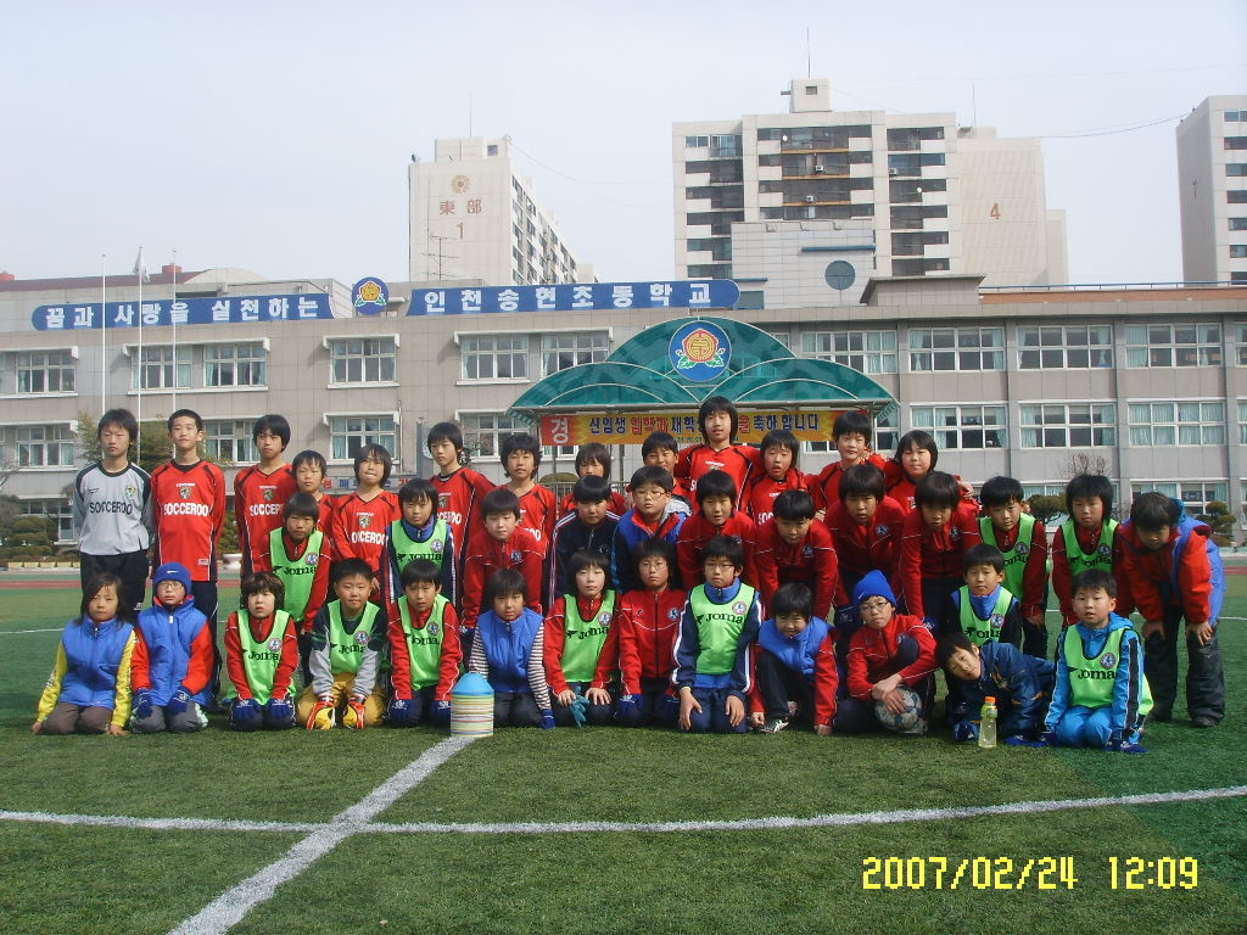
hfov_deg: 47.9
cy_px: 468
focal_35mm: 39
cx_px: 624
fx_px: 1405
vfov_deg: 36.8
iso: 50
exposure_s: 1/250
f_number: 6.3
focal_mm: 6.6
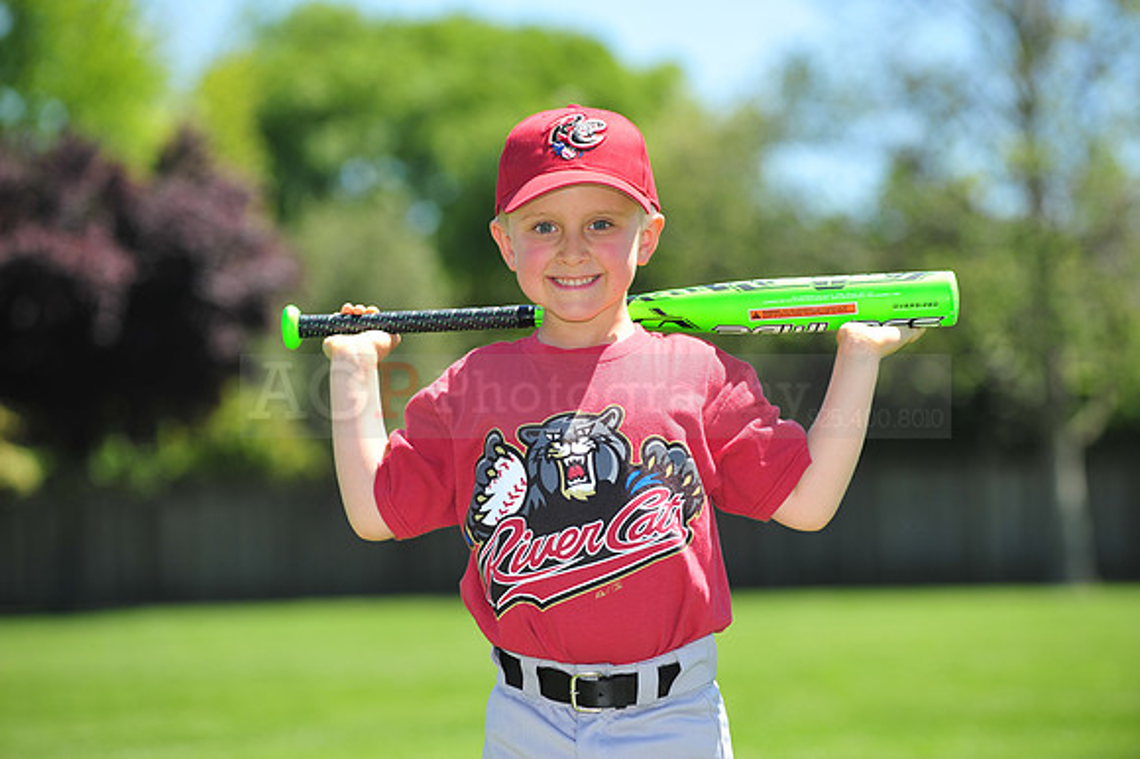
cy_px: 380
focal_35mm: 160
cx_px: 570
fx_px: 5064
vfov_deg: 8.6
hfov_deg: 12.8
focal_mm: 160
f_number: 4.5
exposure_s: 1/640
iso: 200
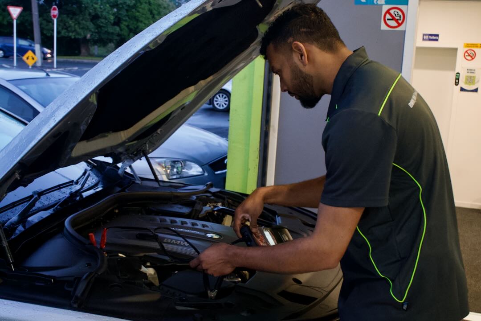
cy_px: 160
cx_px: 240
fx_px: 561
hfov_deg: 46.4
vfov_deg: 31.9
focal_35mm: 42
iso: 6400
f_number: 5.6
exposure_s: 1/200
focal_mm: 28
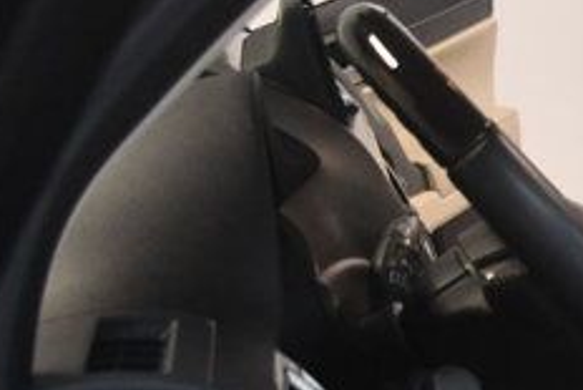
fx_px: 1928
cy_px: 370
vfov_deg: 11.4
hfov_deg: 15.0
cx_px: 1048
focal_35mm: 119
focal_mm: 18
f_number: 3.5
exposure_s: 1/125
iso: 1600
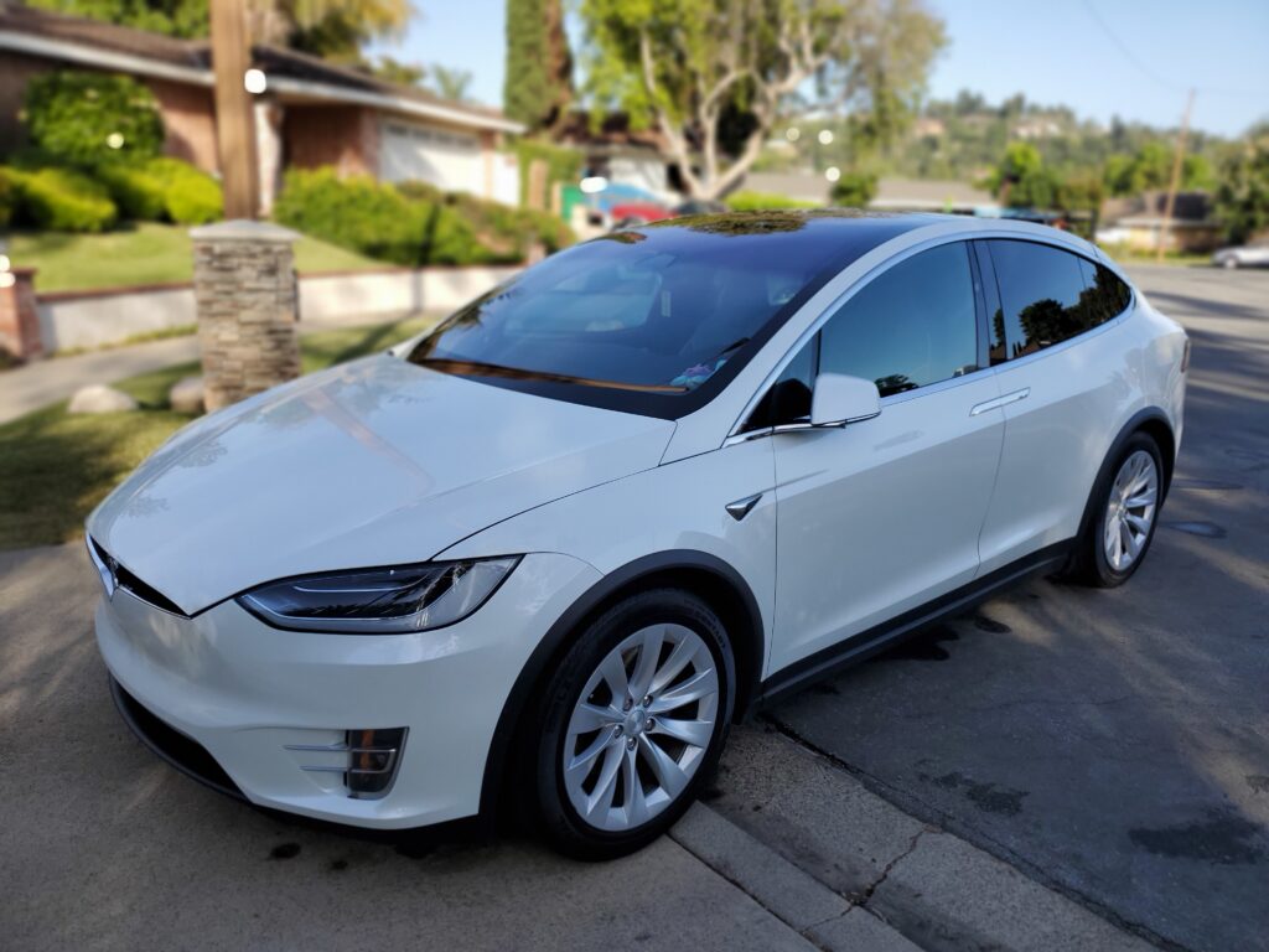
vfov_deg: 53.1
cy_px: 476
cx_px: 634
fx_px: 953
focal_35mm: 26
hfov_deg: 67.3
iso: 50
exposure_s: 1/1550
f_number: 1.5
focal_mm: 4.3
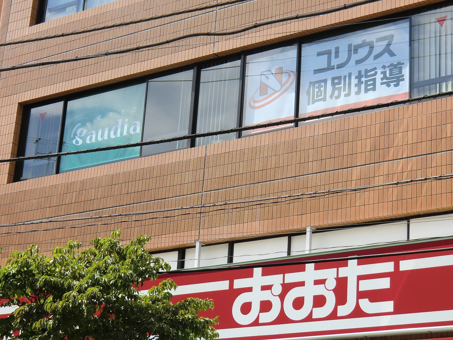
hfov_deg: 23.3
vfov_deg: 17.5
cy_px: 127
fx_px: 1099
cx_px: 237
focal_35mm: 84
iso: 64
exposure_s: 1/250
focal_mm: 11.6
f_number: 4.4
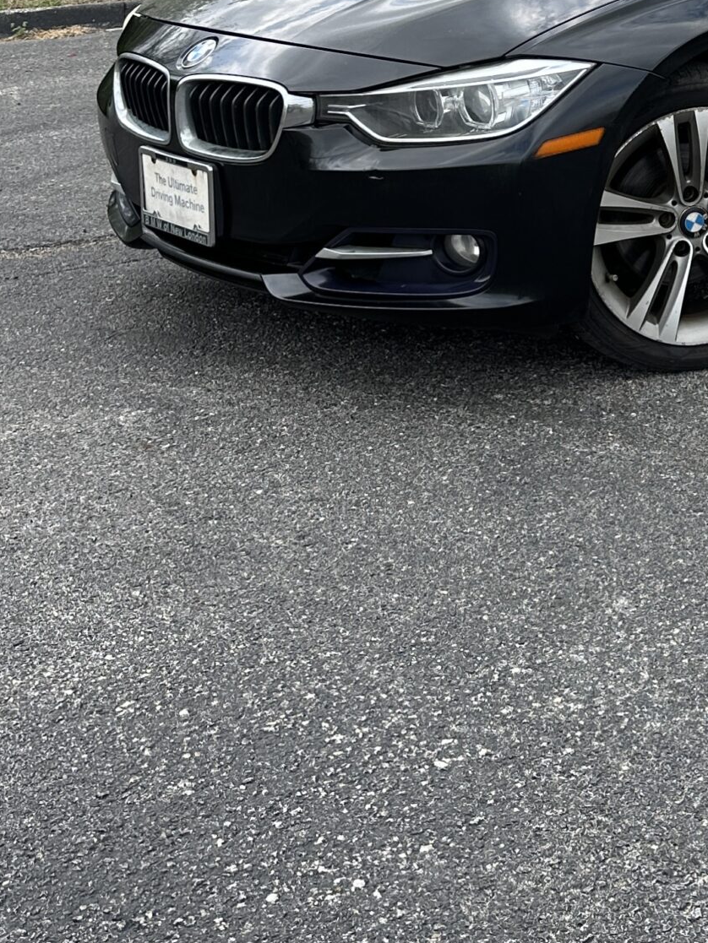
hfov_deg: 24.7
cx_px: 782
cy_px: -9
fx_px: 1500
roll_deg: -0.6
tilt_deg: -7.2
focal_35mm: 55
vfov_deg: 32.1
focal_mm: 6.86
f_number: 1.78
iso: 80
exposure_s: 1/1692
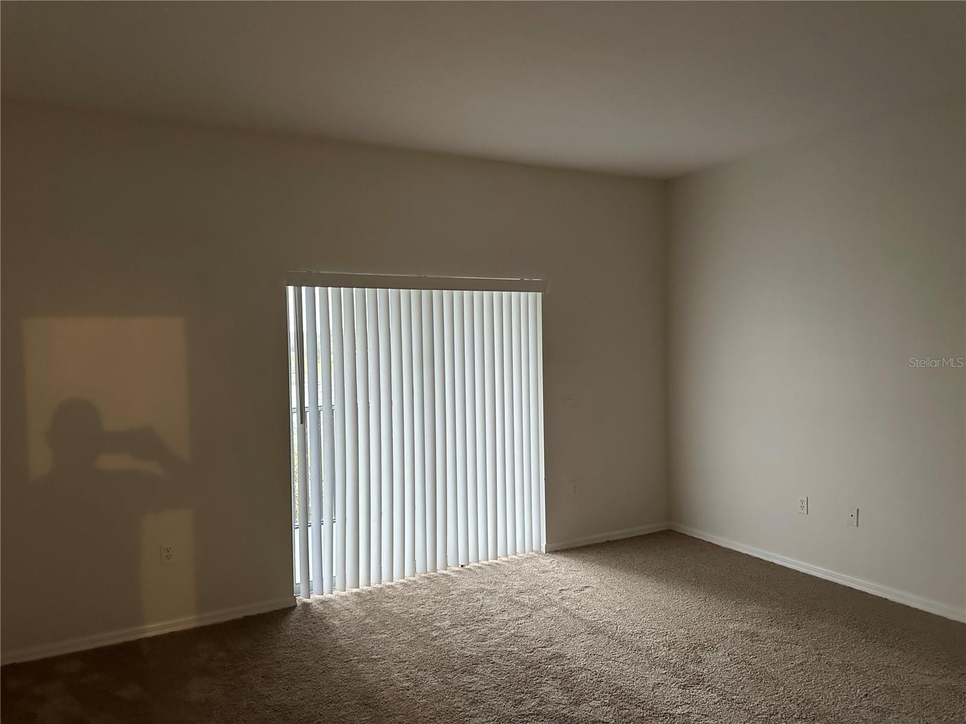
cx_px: 483
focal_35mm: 24
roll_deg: +1.6
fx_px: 670
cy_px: 362
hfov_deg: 71.6
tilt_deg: -0.1
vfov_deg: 56.8
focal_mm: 6.86
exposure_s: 1/60
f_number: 1.78
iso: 640
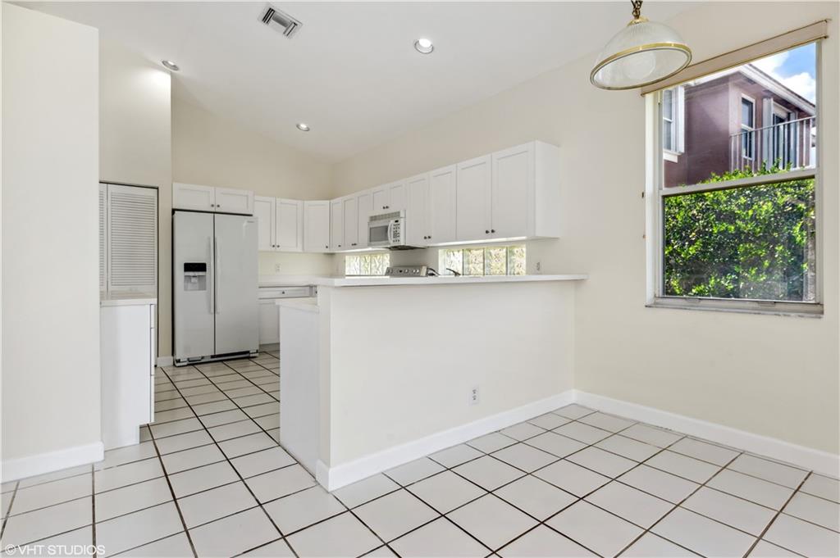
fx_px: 420
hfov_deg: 90.0
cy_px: 279
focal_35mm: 18
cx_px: 420
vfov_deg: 67.3
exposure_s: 1/100
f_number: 8
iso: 100
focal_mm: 18
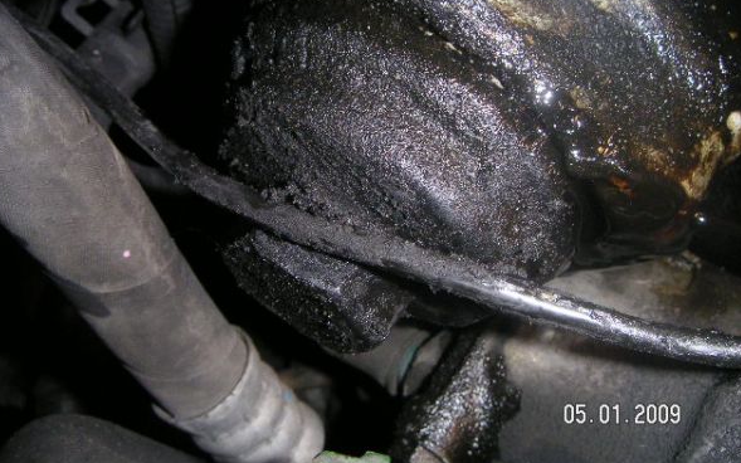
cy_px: 186
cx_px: 367
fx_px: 828
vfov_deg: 31.2
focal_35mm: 41
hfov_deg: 48.2
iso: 160
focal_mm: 6
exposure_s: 1/45
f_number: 6.7
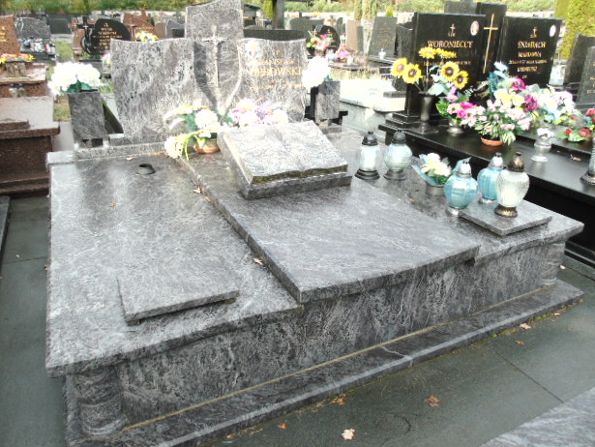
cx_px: 303
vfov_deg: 53.1
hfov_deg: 67.3
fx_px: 447
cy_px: 218
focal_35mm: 26
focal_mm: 4.4
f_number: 3.4
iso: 80
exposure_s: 1/200
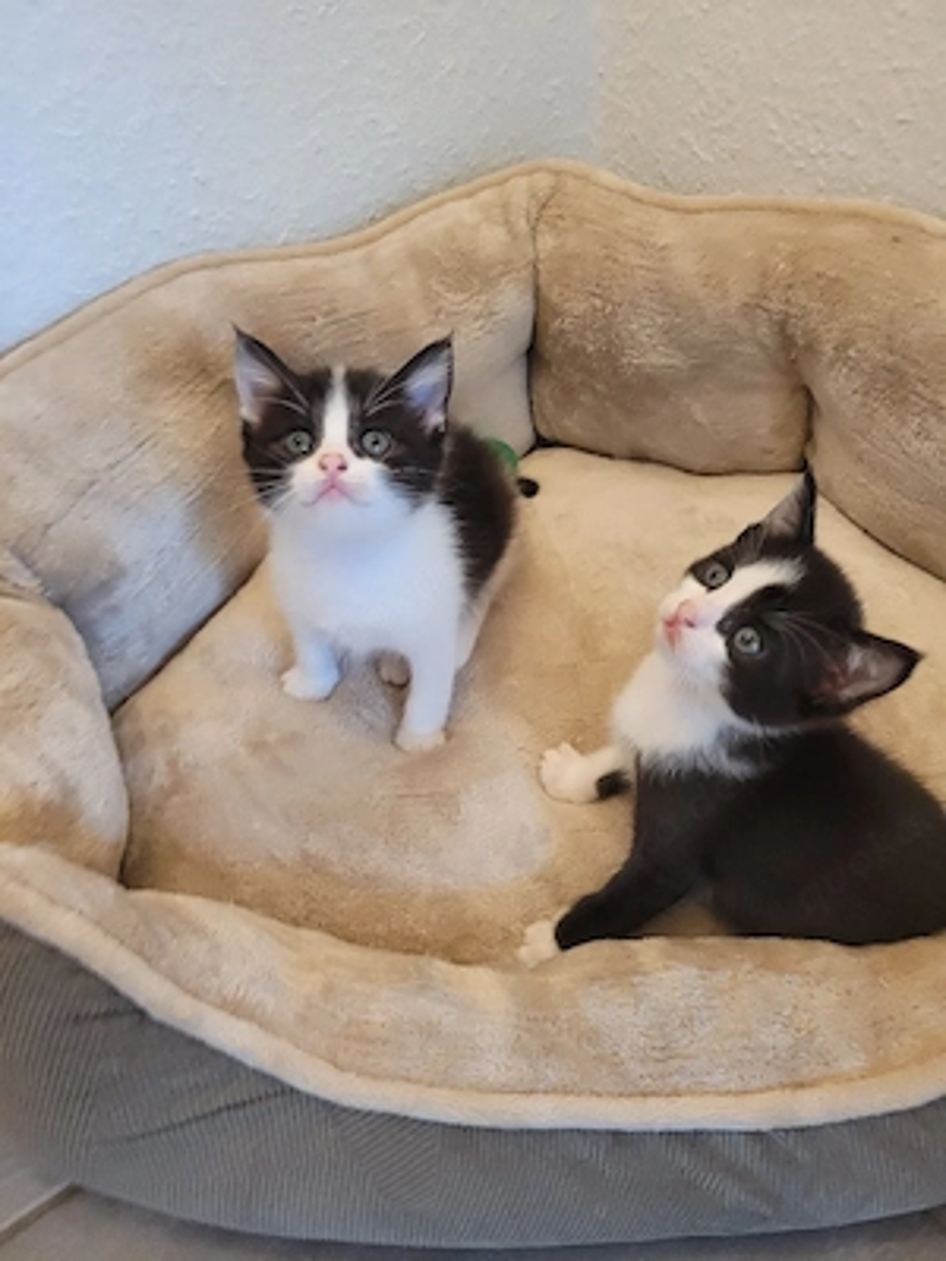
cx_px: 473
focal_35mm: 26
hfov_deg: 53.1
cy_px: 630
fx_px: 947
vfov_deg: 67.3
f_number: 1.8
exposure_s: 1/50
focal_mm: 5.4
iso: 320
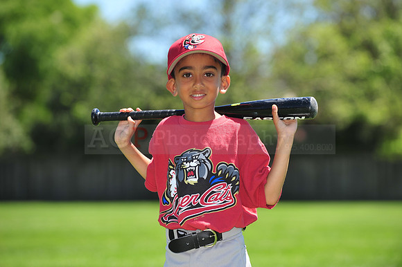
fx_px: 1897
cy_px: 134
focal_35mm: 170
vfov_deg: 8.1
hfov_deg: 12.1
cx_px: 201
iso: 200
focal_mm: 170
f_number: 4.5
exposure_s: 1/640
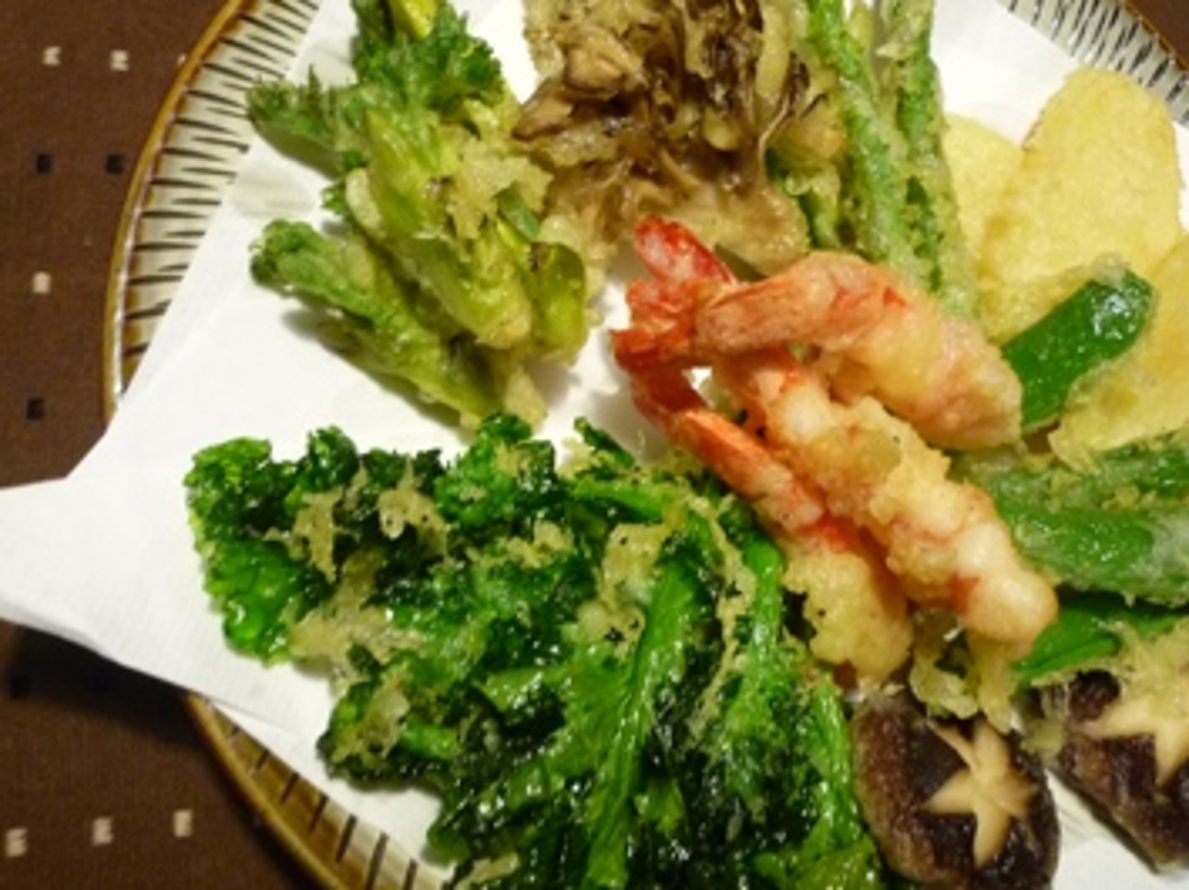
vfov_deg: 46.7
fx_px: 1030
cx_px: 633
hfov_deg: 59.9
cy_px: 406
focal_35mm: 30
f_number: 2.8
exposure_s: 1/8
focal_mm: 4.4
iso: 400
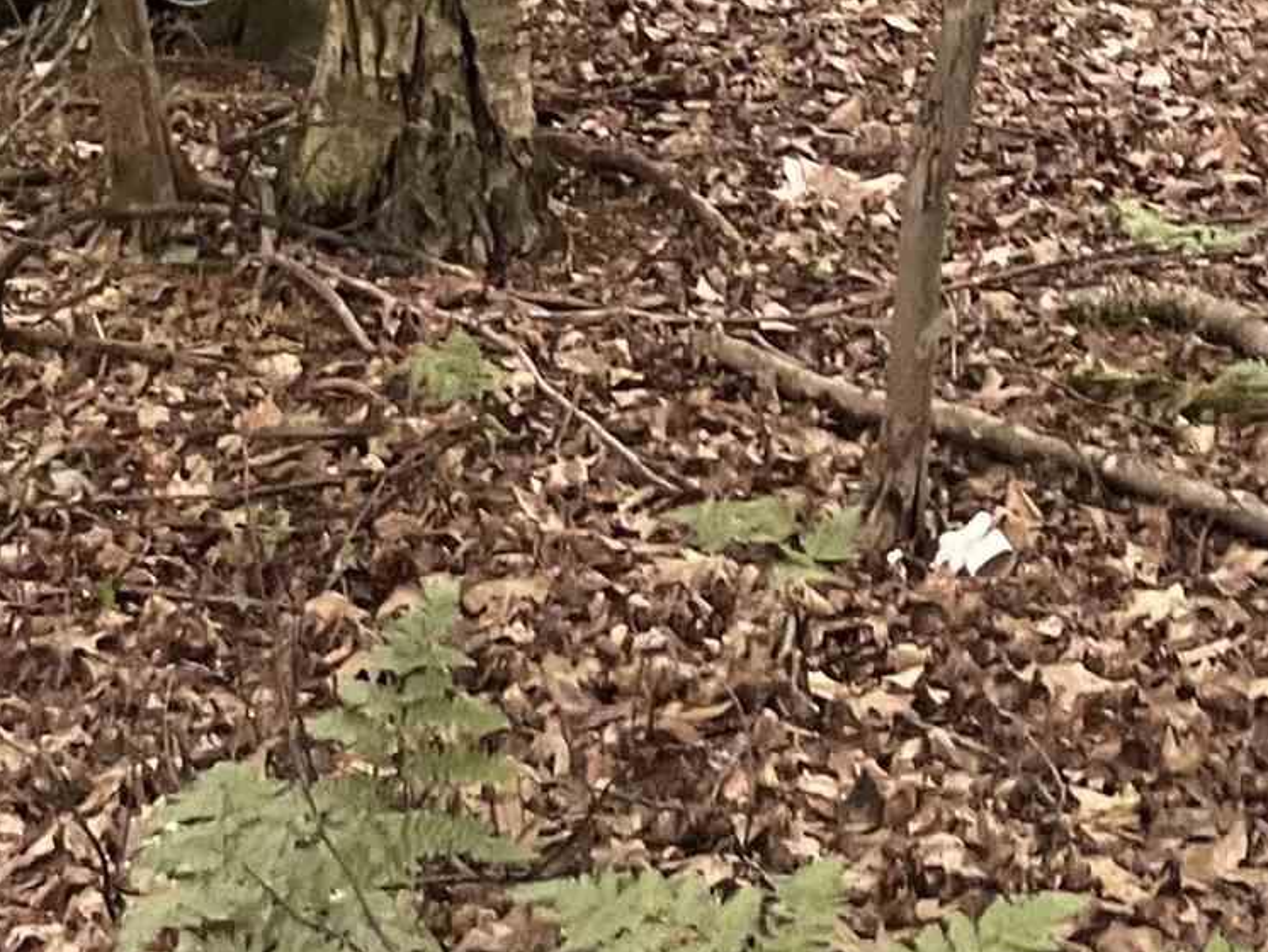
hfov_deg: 18.1
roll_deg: -1.7
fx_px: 3921
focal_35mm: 107
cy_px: -988
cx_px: 1132
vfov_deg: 12.2
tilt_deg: +3.8
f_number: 1.6
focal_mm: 4.2
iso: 125
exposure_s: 1/79
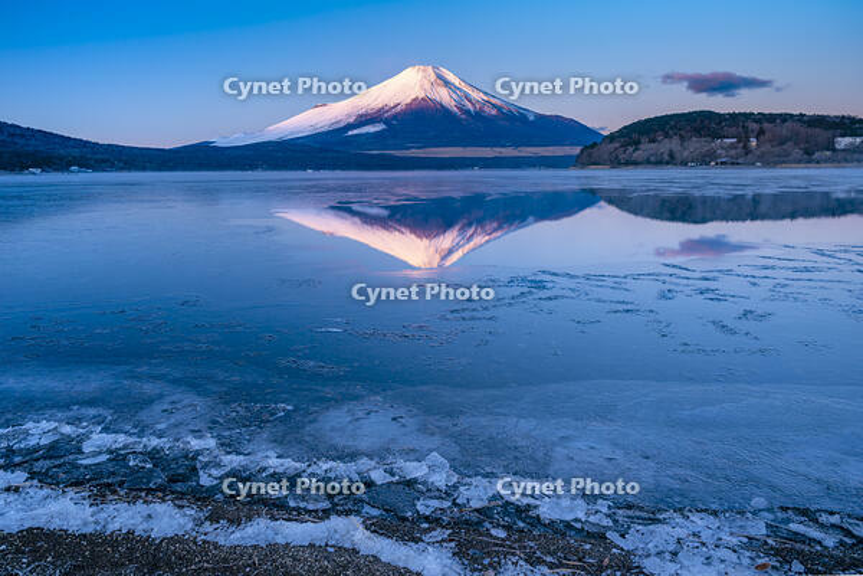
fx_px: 575
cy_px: 288
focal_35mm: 24
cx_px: 432
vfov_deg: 53.1
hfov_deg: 73.7
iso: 64
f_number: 9
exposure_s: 1/3
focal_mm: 24
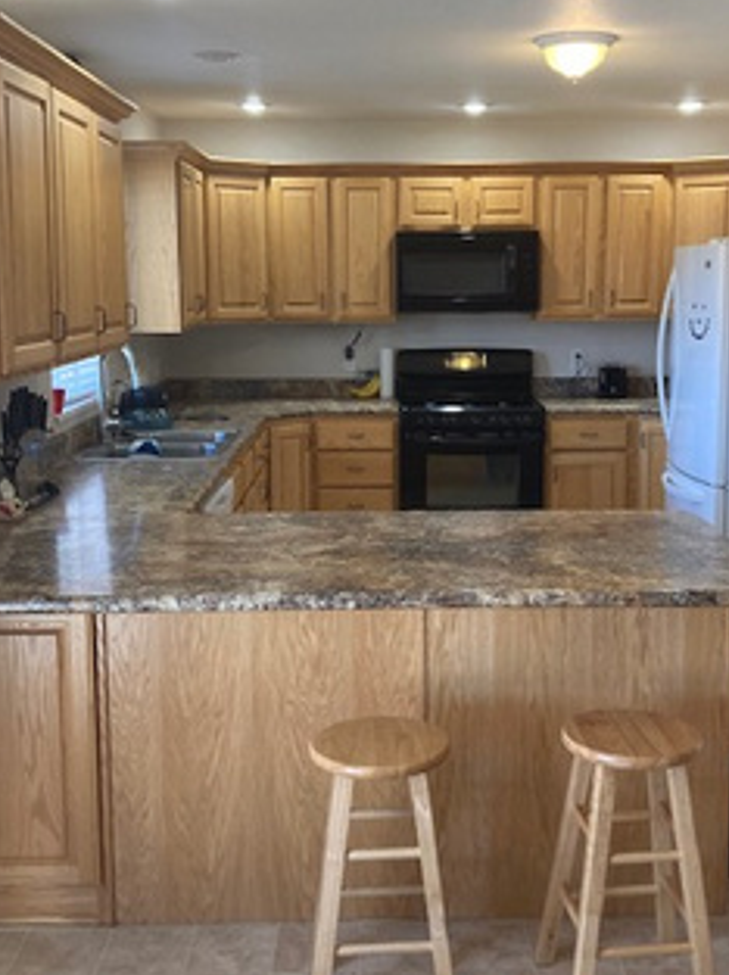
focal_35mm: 43
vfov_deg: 43.9
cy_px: 449
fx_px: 1210
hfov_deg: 33.5
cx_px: 411
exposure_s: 1/60
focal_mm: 3.99
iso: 80
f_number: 1.8
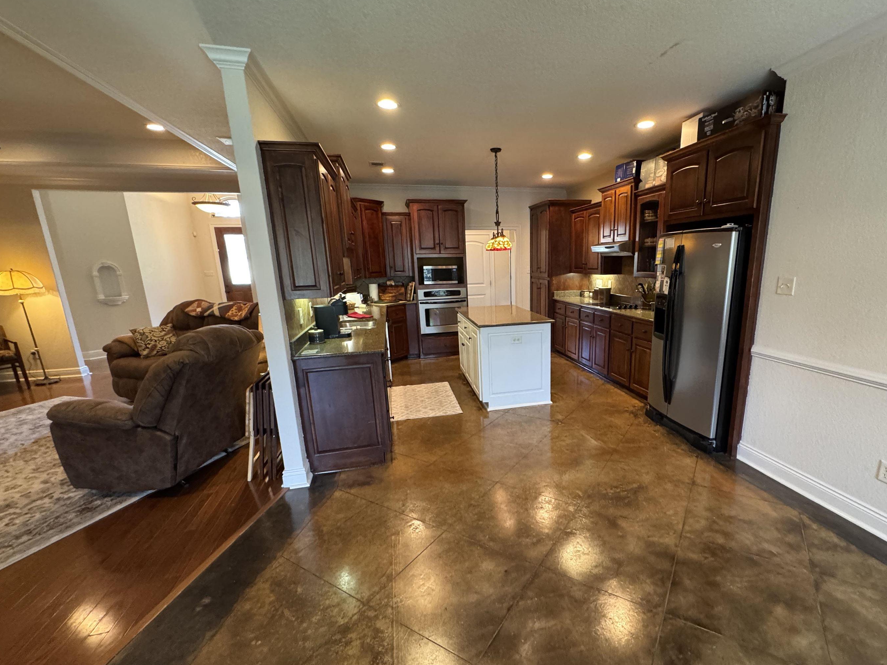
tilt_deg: -12.8
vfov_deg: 78.0
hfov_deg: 94.0
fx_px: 410
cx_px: 500
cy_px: 355
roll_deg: +0.7
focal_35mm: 16
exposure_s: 1/60
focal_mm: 2.22
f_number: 2.2
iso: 640
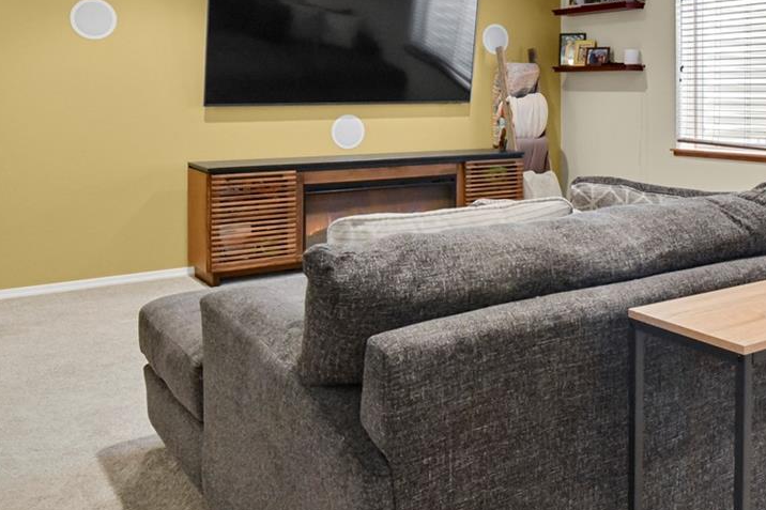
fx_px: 808
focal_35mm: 38
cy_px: 103
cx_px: 593
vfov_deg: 34.0
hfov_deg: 48.4
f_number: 8
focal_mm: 17
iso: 12800
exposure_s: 1/15
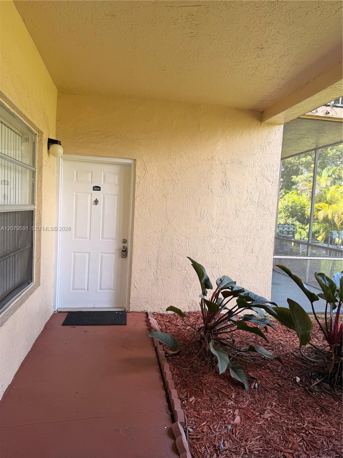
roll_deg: -2.9
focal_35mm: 24
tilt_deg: -3.3
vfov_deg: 71.6
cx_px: 172
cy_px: 229
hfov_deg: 56.8
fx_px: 317
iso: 64
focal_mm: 6.76
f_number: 1.78
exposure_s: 1/199
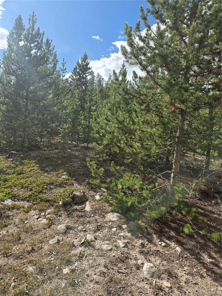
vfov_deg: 73.9
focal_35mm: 23
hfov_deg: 58.9
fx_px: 197
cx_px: 111
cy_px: 148
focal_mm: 5.4
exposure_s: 1/1559
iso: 25
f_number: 1.8
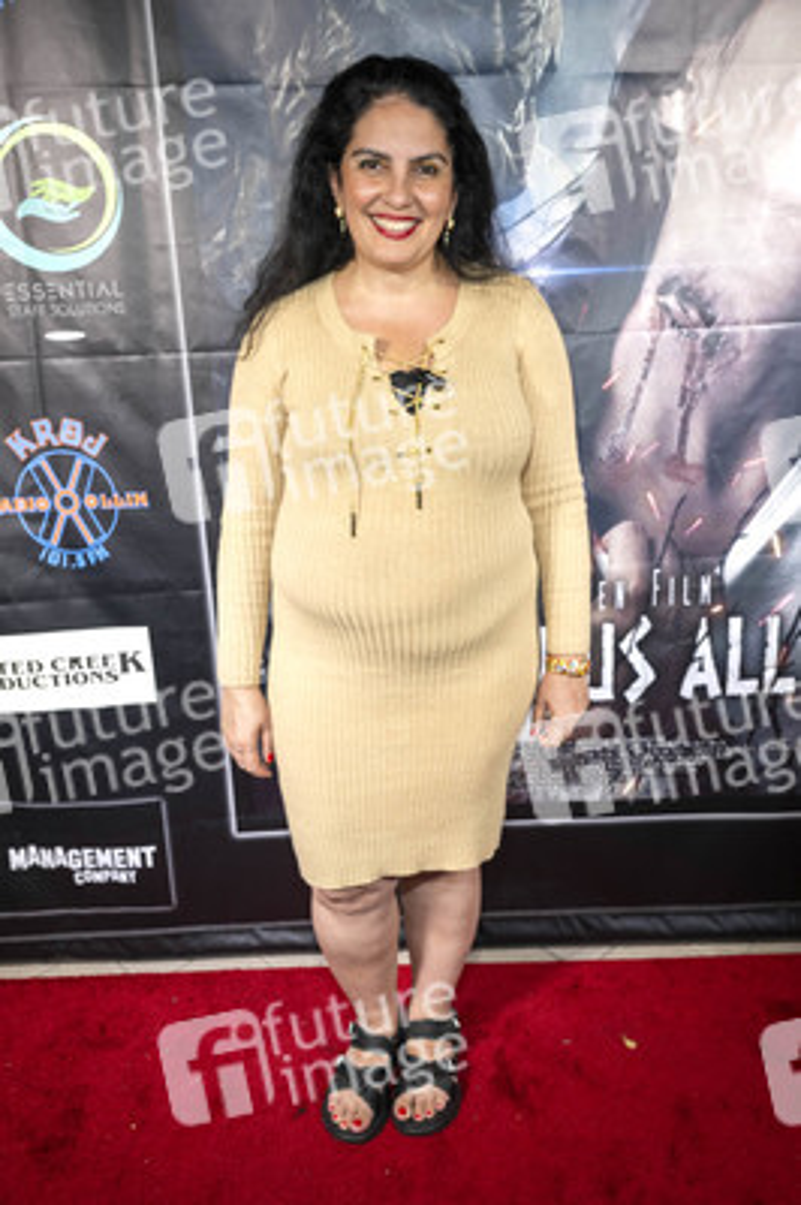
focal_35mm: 28
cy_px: 602
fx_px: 919
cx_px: 400
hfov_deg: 47.1
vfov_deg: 66.5
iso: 800
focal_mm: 27.5
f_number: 5.6
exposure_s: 1/200
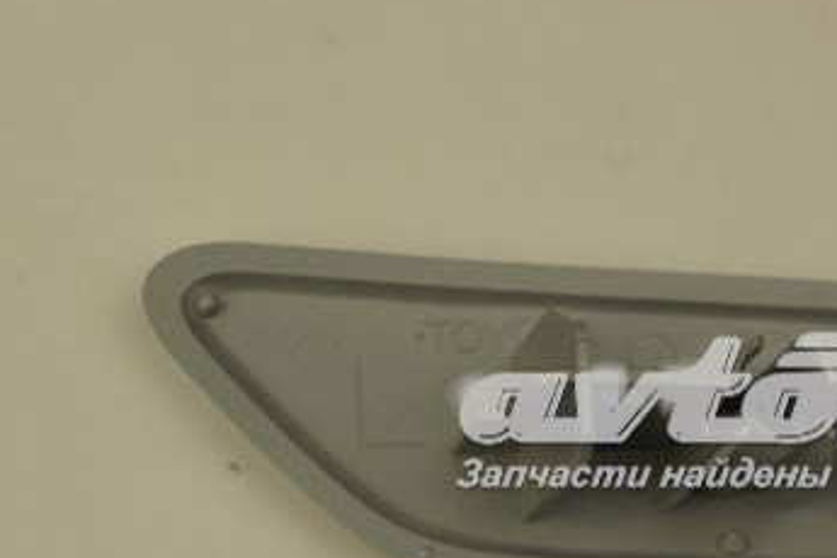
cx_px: 735
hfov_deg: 14.6
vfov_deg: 9.9
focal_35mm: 139
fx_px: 3231
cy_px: 405
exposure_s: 1/160
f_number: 8
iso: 100
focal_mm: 50
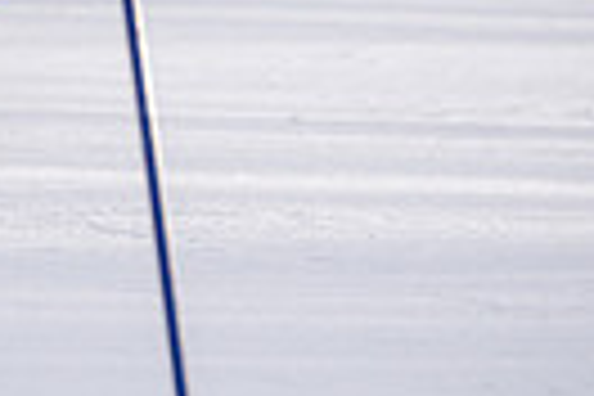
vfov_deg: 0.5
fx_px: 43474
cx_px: -702
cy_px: 99
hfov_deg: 0.8
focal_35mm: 2635
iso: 800
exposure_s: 1/2500
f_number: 6.3
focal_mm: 600
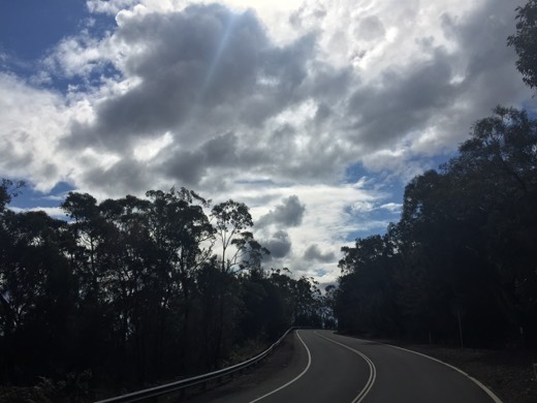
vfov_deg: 48.2
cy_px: 202
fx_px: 450
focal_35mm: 29
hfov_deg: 61.7
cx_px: 268
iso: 32
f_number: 2.2
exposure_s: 1/7937
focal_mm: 4.15
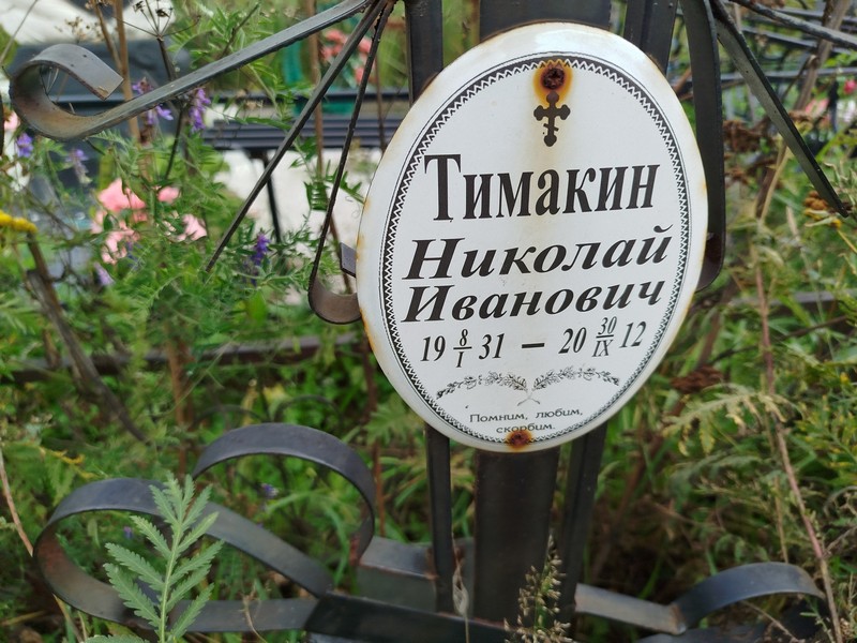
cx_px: 428
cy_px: 322
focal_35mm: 24
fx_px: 594
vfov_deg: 56.8
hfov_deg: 71.6
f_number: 1.7
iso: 50
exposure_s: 1/361
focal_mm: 5.31
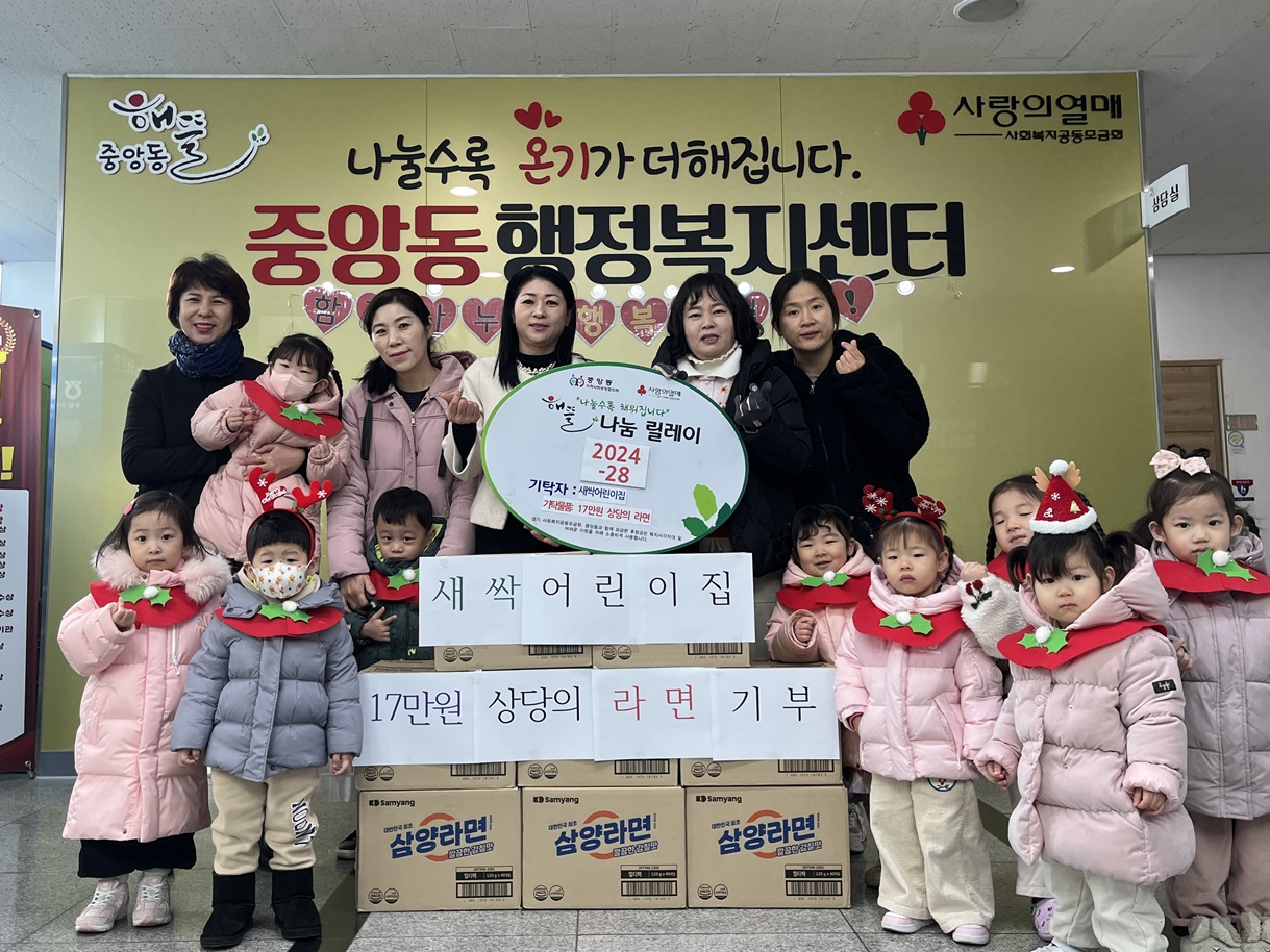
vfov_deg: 44.1
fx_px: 1174
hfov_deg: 56.8
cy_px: 428
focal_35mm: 32
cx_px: 598
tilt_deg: +5.9
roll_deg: +0.2
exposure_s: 1/120
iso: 64
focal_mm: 5.1
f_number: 1.6
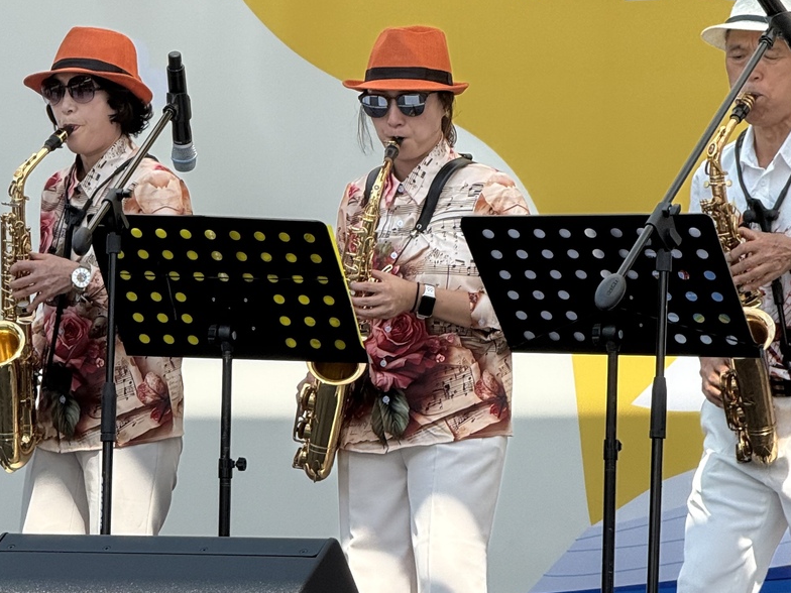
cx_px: 230
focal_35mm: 245
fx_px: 5598
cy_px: 278
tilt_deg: +4.8
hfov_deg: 8.1
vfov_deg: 6.1
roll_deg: -2.3
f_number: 2.8
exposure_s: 1/1080
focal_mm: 15.66
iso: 64
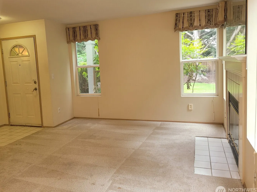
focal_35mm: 31
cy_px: 84
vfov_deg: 45.3
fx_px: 230
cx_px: 112
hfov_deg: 58.2
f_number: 1.8
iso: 200
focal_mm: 5.4
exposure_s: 1/120
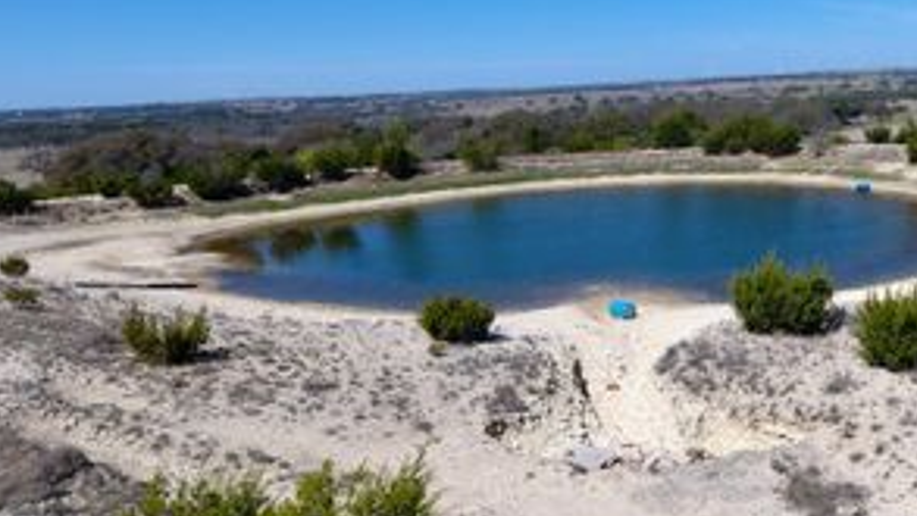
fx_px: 778
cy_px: 305
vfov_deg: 36.6
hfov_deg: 58.9
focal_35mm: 32
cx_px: 646
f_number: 2.8
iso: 100
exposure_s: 1/1058
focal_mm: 3.61
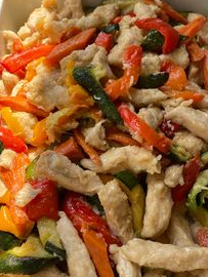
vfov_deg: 45.7
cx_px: 114
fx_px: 328
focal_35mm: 41
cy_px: 141
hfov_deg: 35.2
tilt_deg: -61.1
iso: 32
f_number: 1.8
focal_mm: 4.25
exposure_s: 1/546
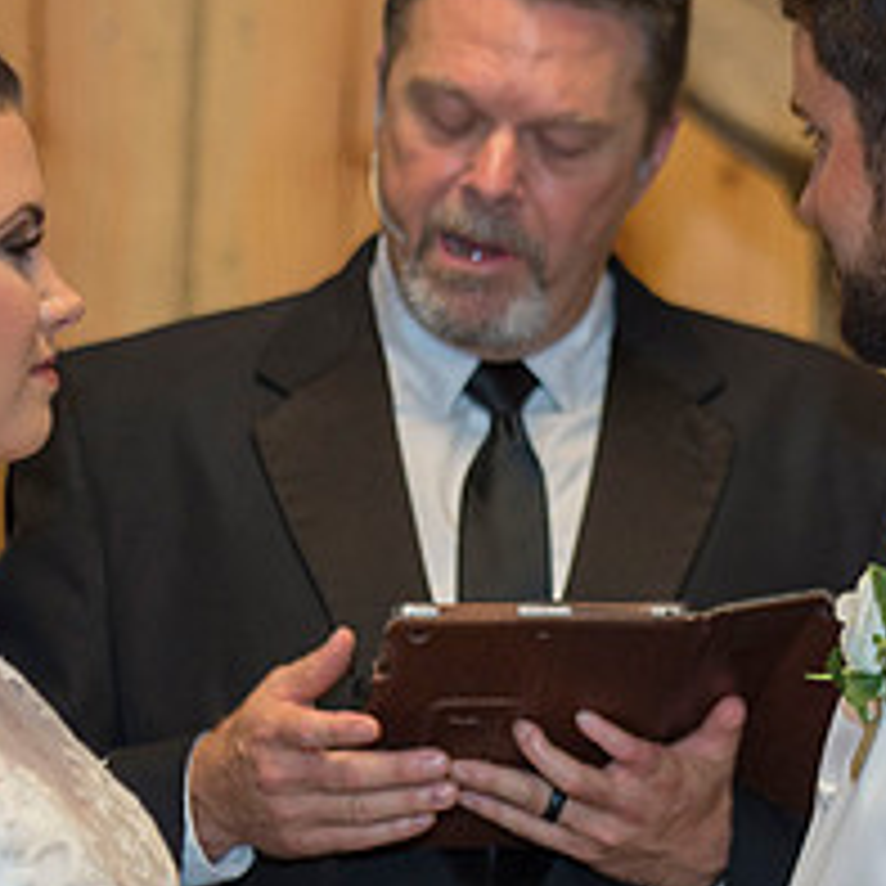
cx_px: 598
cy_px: 769
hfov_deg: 7.0
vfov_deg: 7.0
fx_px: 7239
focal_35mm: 250
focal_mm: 100
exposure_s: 1/160
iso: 1600
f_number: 2.8
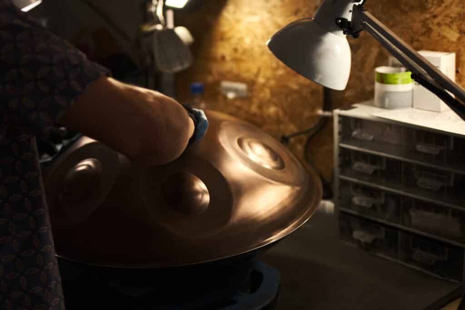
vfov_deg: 25.5
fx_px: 685
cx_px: 232
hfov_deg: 37.5
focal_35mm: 53
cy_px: 155
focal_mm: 35
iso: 160
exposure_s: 1/850
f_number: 1.8
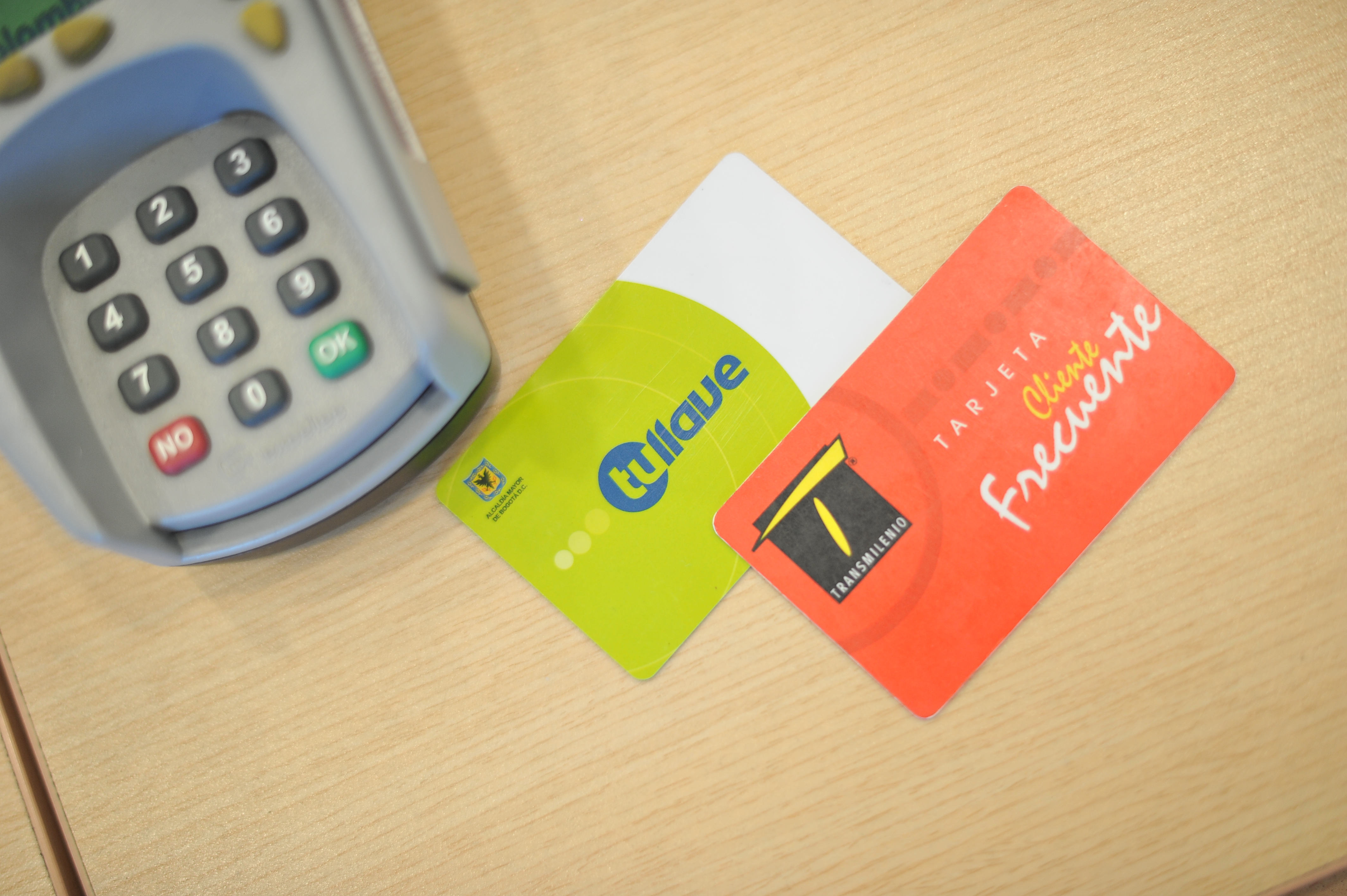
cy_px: 448
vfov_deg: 27.0
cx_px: 674
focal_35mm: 50
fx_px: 1870
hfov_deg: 39.6
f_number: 1.4
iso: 640
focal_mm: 50
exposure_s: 1/200
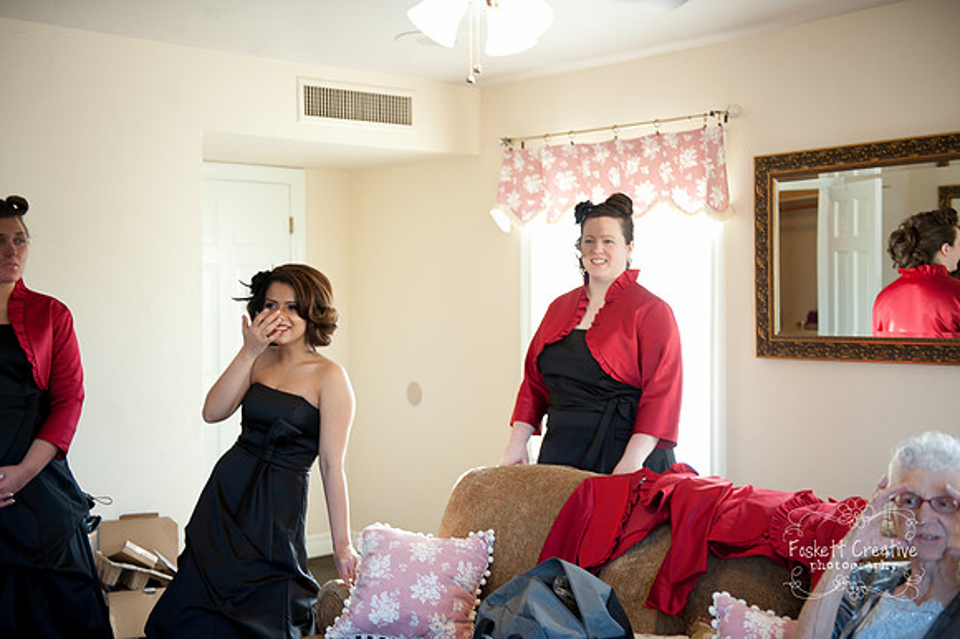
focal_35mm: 48
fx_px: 1279
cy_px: 320
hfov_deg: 41.1
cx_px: 480
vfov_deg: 28.0
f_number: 2.8
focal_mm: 48
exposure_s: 1/200
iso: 1000
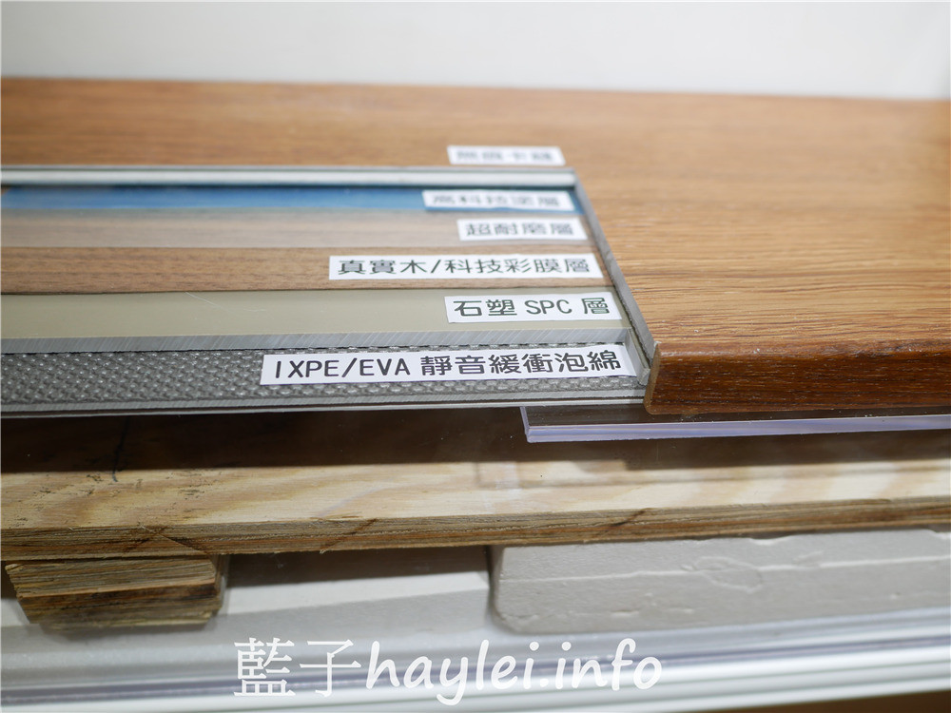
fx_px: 824
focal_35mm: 30
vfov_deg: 46.8
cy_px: 356
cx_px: 476
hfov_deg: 60.0
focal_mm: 15
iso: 200
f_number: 2.2
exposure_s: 1/200
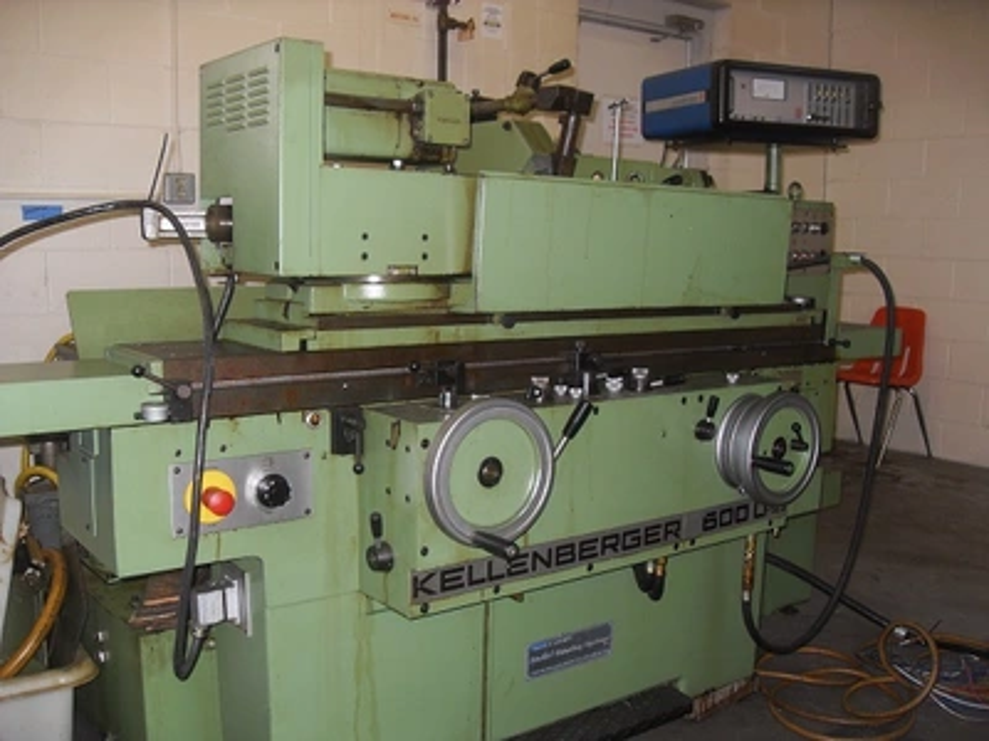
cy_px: 370
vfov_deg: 41.8
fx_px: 971
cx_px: 494
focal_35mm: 34
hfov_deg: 54.0
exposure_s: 1/45
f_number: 2.8
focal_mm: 6.3
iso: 100
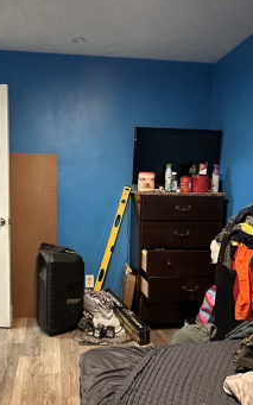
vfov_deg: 64.5
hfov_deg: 42.8
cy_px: 222
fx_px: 320
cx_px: 96
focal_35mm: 29
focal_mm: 2.22
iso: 1000
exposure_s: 1/60
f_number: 2.2
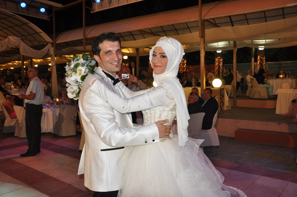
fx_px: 260
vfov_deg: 41.6
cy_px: 98
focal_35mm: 32
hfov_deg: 59.5
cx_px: 148
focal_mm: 21
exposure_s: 1/60
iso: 800
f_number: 3.8
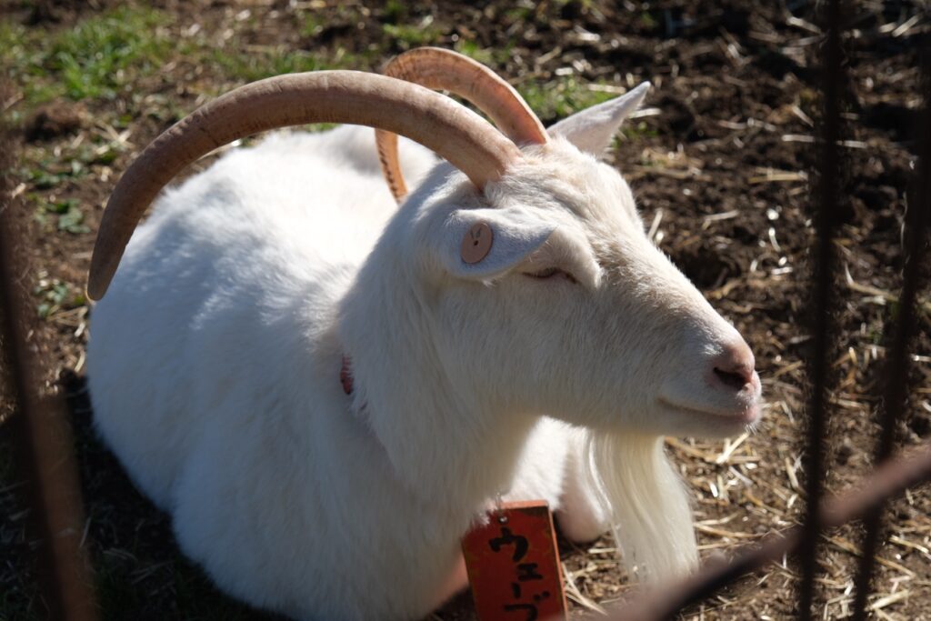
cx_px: 466
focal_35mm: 49
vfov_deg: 27.5
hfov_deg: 40.3
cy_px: 310
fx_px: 1267
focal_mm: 32.5
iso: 160
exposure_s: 1/550
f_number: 5.6
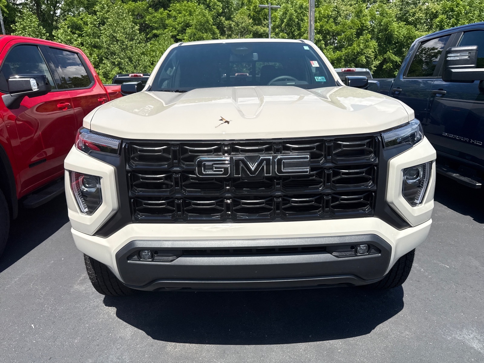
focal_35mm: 24
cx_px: 242
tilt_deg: -15.4
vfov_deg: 56.8
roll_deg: +0.7
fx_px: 336
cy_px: 182
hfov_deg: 71.6
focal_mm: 6.76
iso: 80
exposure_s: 1/4167
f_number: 1.78
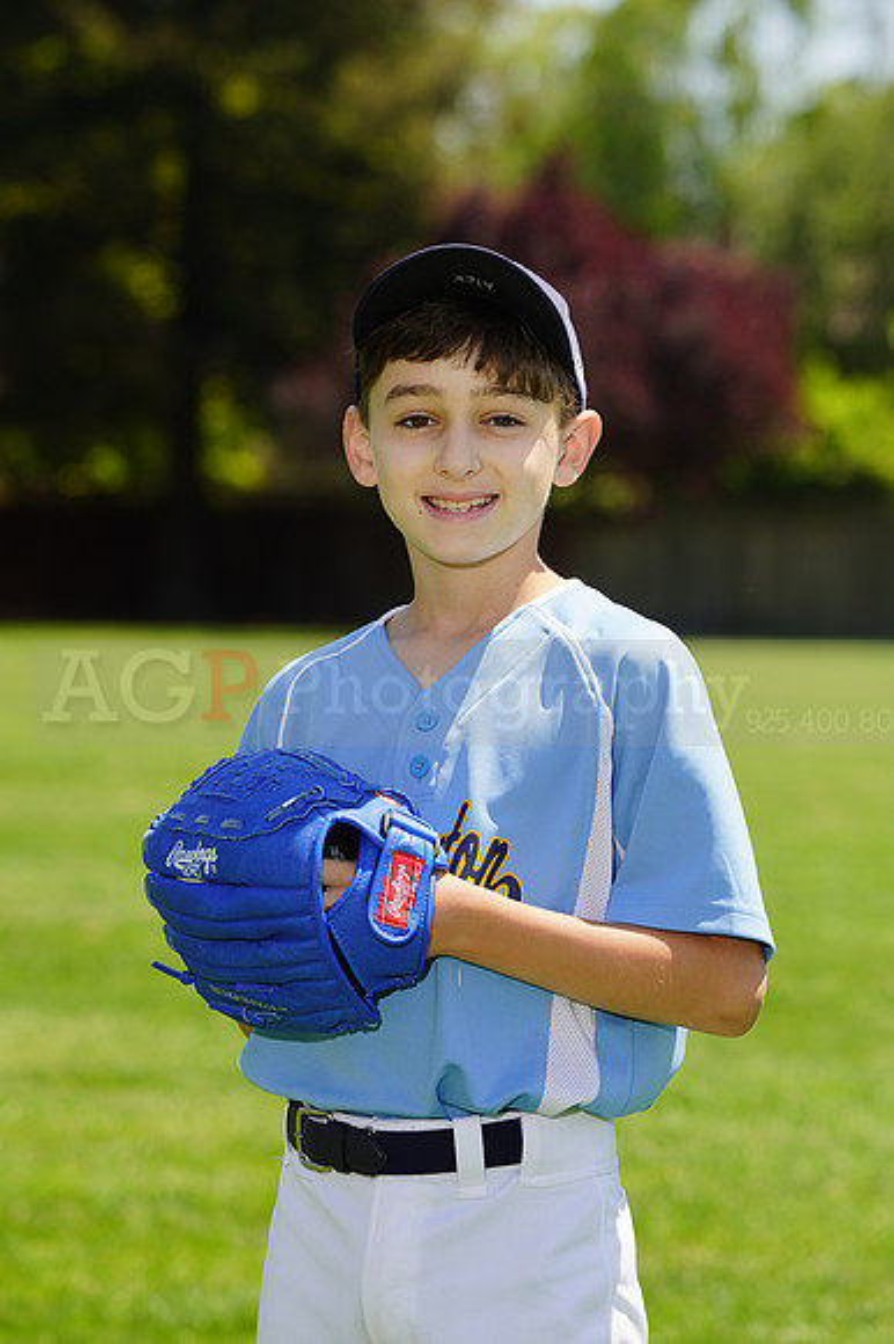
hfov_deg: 6.2
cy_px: 672
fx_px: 8241
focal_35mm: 221
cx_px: 447
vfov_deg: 9.3
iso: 100
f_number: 9
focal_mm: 221
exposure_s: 1/200
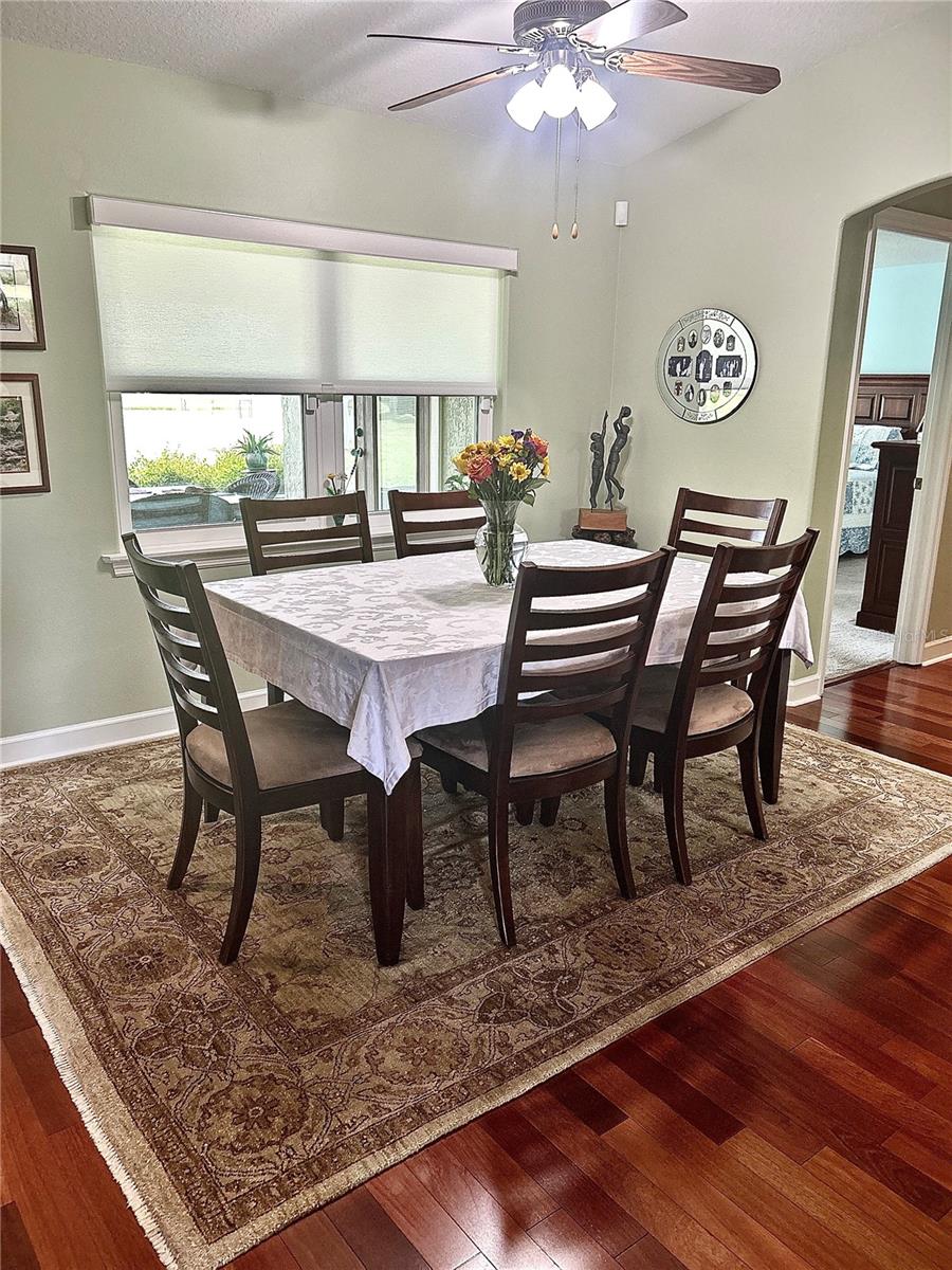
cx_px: 476
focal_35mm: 26
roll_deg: -1.2
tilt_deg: -15.4
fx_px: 953
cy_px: 635
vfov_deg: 67.3
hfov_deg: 53.1
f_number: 1.5
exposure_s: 1/60
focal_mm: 5.7
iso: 80
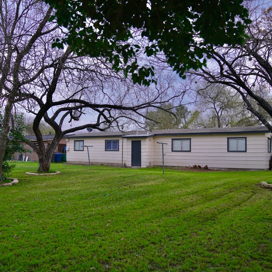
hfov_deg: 52.4
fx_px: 276
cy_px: 138
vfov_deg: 52.5
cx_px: 122
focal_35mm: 31
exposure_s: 1/4
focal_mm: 24
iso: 100
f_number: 2.8
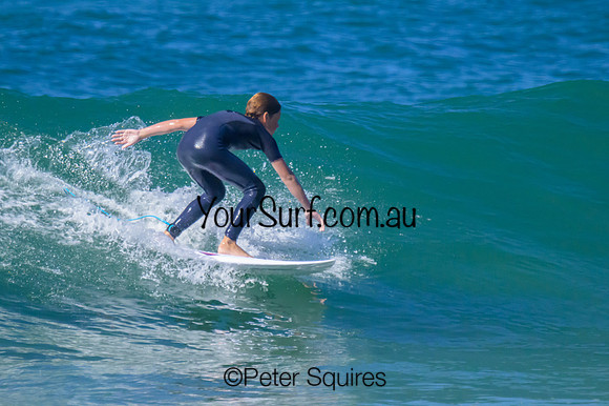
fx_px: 18042
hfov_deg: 1.9
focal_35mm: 1067
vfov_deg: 1.3
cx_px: 278
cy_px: 135
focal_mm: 800
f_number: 11
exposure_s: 1/2000
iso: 5600
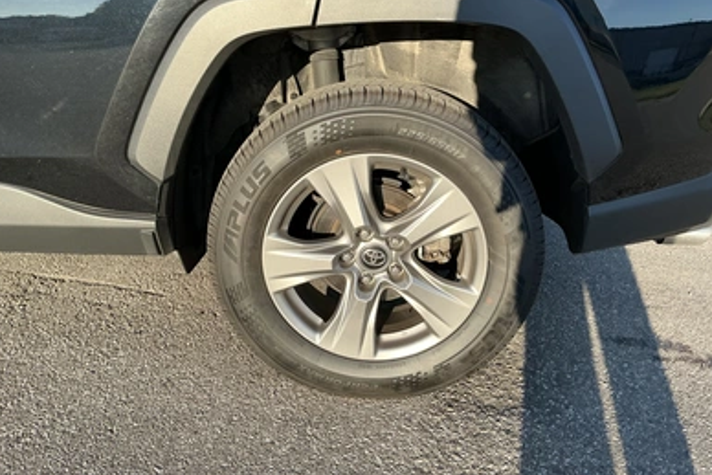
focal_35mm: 30
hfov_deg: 61.9
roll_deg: -5.1
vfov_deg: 43.6
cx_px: 354
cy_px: 213
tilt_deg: -19.3
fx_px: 594
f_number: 1.8
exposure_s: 1/504
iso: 25
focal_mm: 3
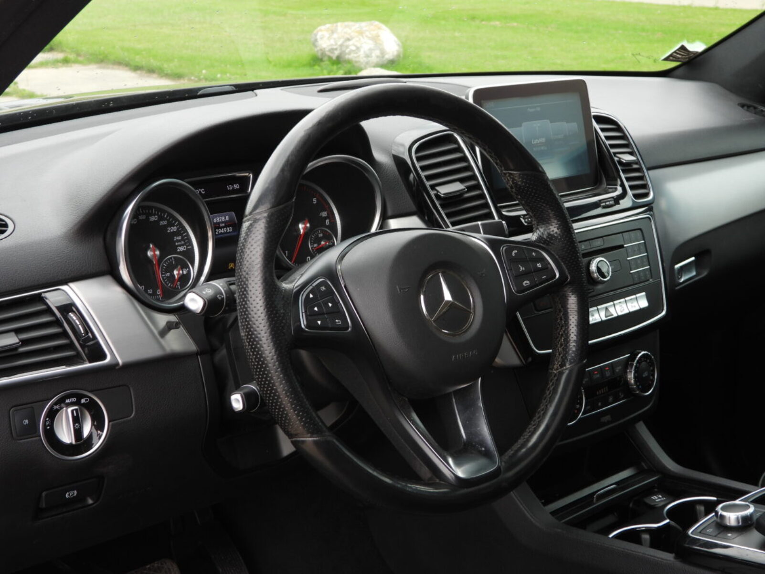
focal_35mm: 50
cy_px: 287
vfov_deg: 29.1
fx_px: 1105
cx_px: 382
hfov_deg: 38.2
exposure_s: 1/80
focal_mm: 9
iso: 100
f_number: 3.2
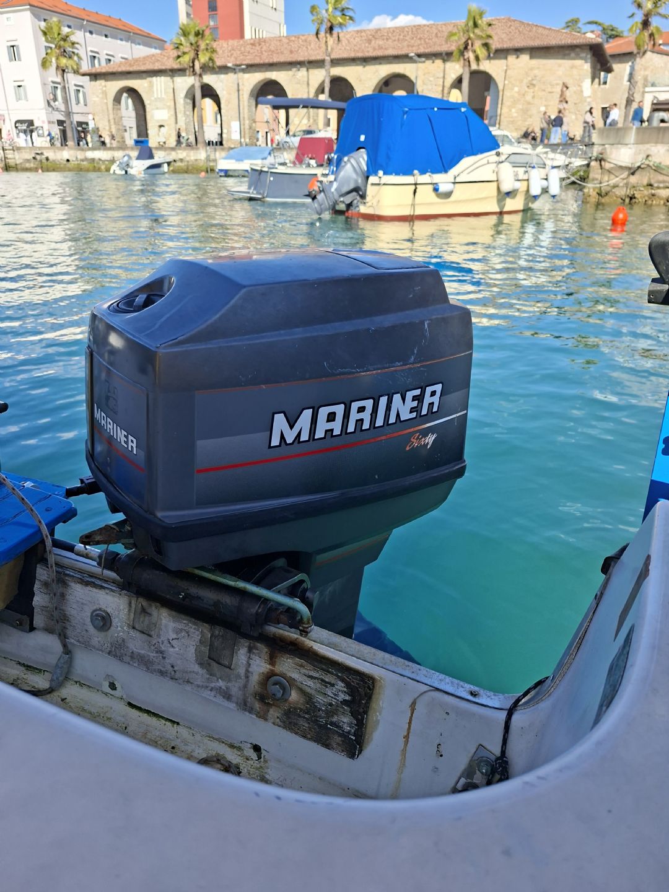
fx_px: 593
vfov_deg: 73.9
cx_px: 334
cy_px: 446
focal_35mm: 23
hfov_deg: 58.9
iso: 50
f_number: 1.8
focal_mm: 5.54
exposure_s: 1/1208
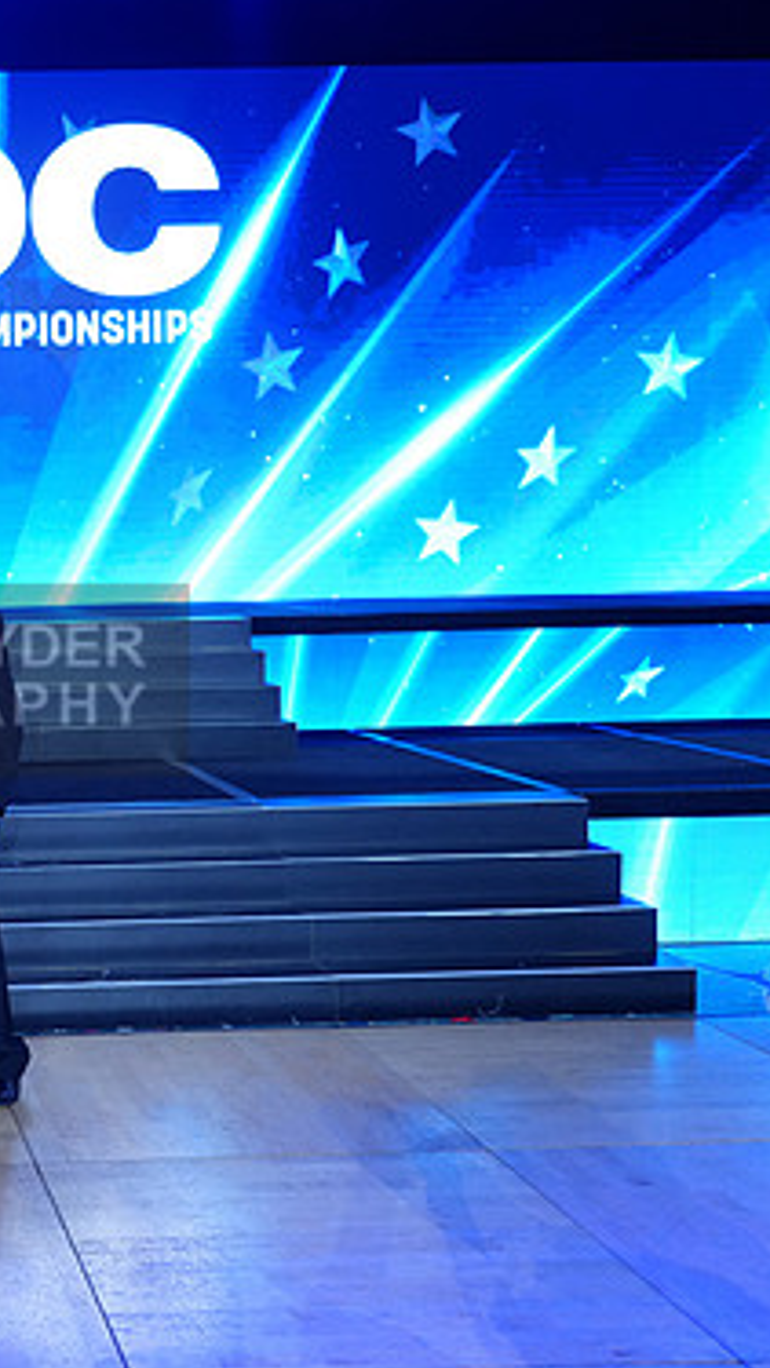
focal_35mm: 47
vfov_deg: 43.7
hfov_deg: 22.9
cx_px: -208
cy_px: 680
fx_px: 1706
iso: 1250
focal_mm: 29
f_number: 4
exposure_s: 1/400
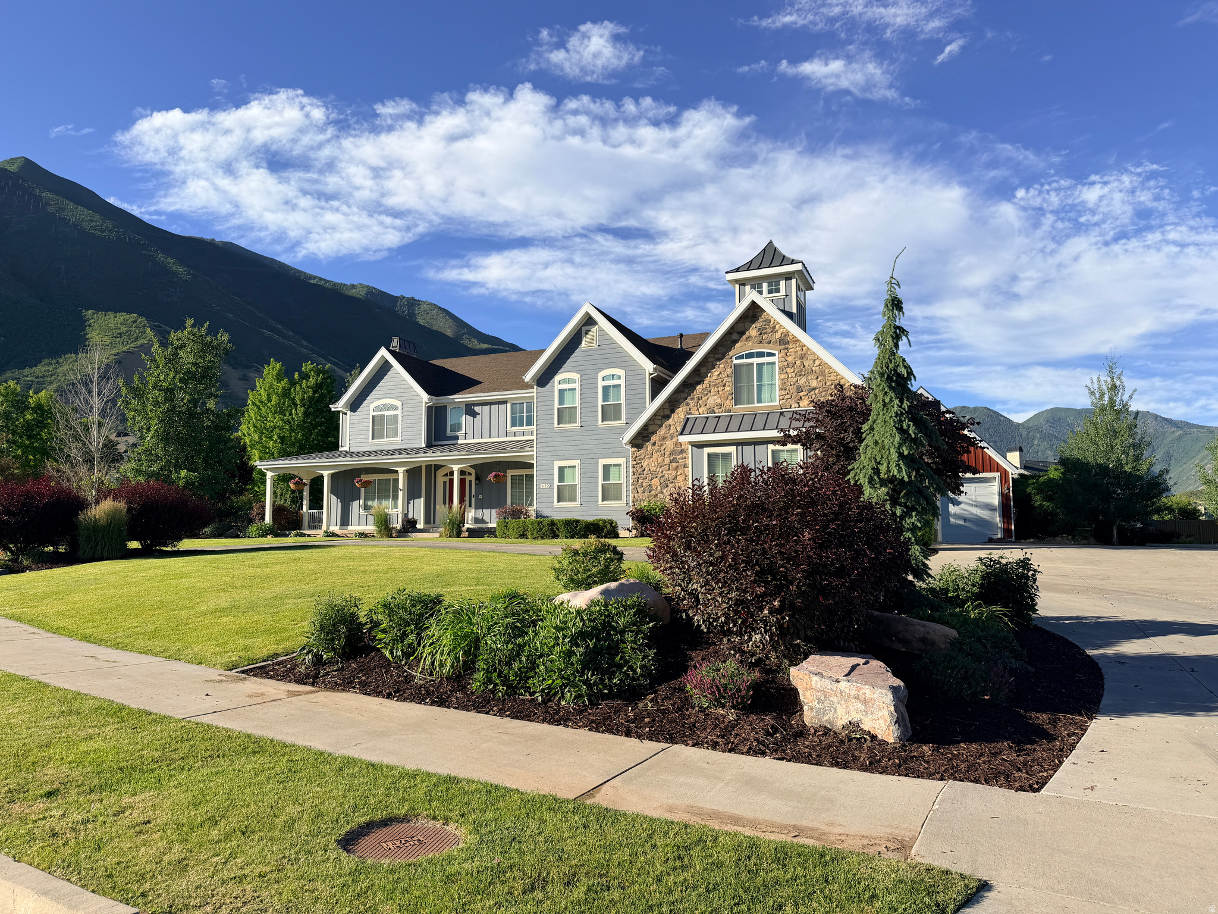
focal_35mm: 24
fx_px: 844
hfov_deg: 71.6
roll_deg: -0.3
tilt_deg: +6.7
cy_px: 457
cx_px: 609
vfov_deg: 56.8
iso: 80
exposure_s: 1/4405
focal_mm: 6.76
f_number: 1.78
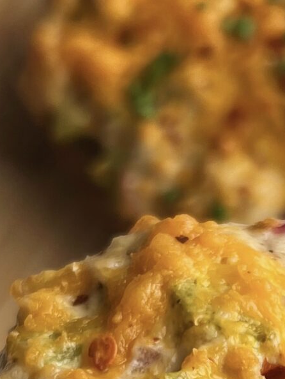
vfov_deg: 16.5
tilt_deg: -72.8
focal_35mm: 112
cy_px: 500
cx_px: 330
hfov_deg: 12.9
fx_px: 1229
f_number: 1.5
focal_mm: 5.7
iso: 50
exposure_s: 1/581
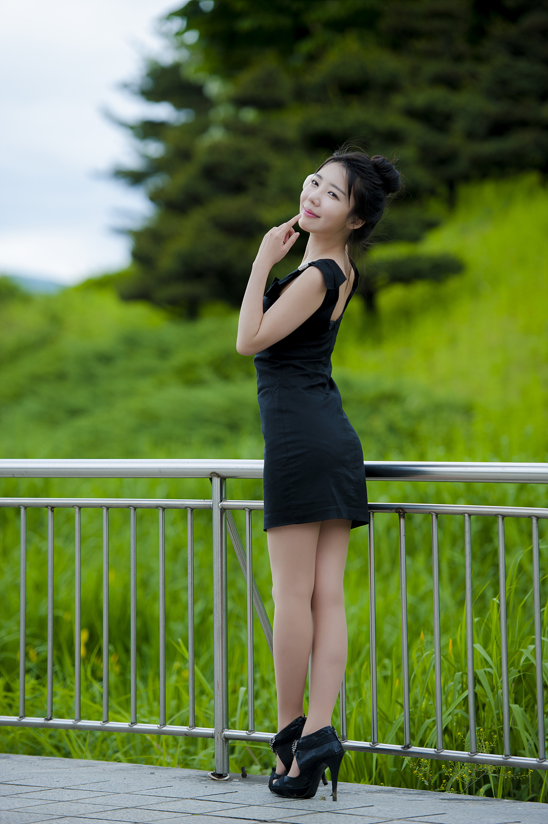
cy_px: 412
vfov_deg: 14.7
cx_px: 274
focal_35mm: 140
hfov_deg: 9.8
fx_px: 3200
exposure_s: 1/500
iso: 200
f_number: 3.2
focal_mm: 140
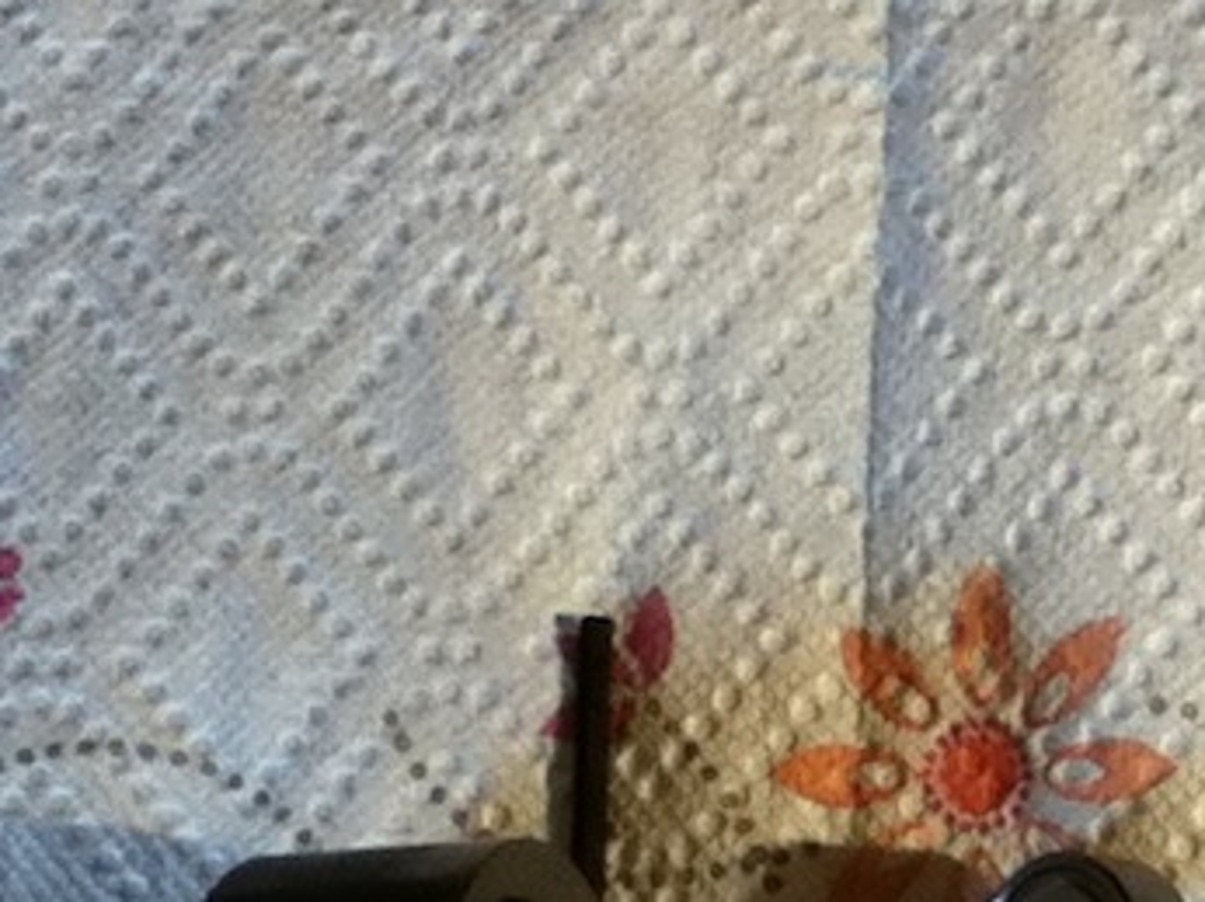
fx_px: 2574
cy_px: 1041
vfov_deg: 18.9
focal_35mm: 74
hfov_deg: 25.2
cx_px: 1170
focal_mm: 3.85
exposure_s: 1/30
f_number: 2.4
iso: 100
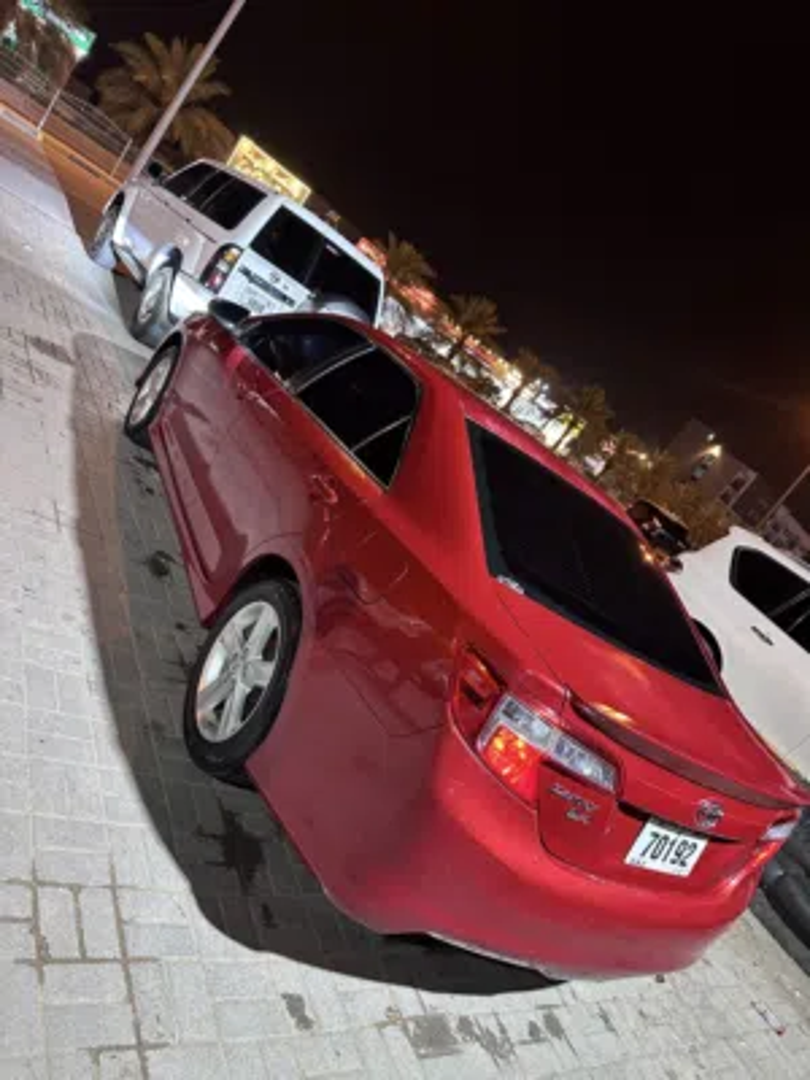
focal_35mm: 24
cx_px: 405
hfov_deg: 56.8
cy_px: 540
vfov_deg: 71.6
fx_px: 749
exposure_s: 1/33
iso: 640
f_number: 1.78
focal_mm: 6.86
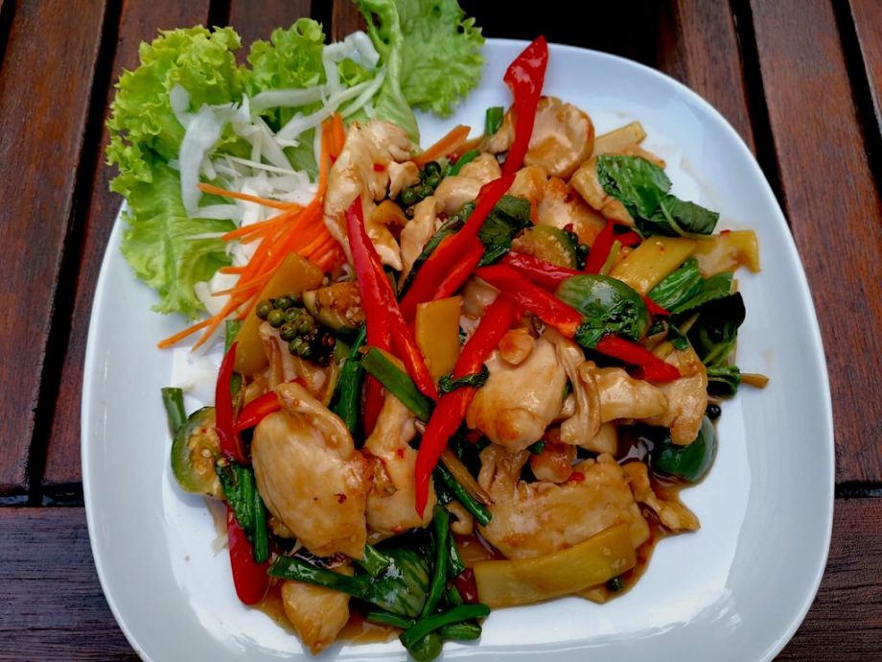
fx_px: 688
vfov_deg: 51.4
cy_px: 331
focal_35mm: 27
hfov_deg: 65.3
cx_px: 441
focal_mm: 5.58
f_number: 1.8
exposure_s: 1/120
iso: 160
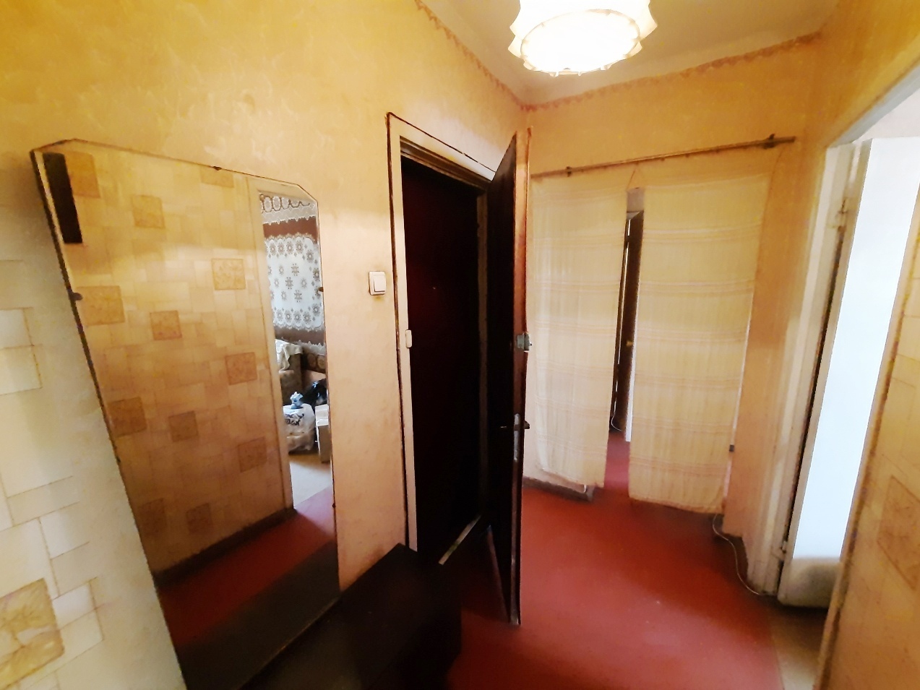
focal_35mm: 13
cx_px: 460
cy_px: 345
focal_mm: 1.42
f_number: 2.2
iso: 800
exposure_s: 1/20
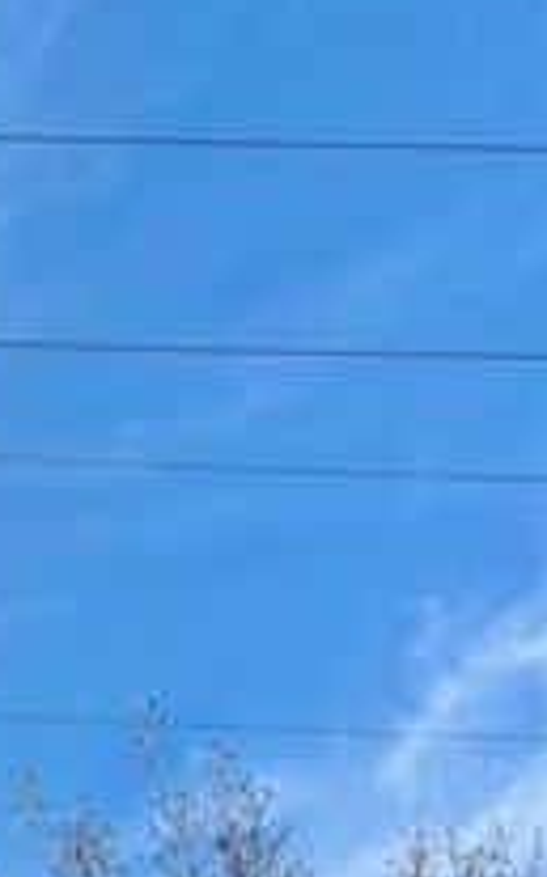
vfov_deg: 21.1
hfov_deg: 13.3
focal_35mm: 89
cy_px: 1155
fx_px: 2127
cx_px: -424
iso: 50
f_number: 1.6
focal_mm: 5.96
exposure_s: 1/4255
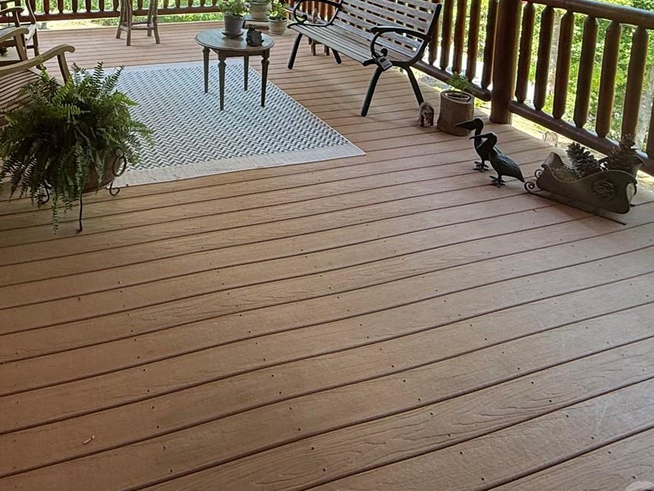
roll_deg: -2.0
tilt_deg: -9.4
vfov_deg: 38.0
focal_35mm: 33
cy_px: -5
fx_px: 624
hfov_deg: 54.3
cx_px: 219
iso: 50
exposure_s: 1/99
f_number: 2.2
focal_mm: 2.22
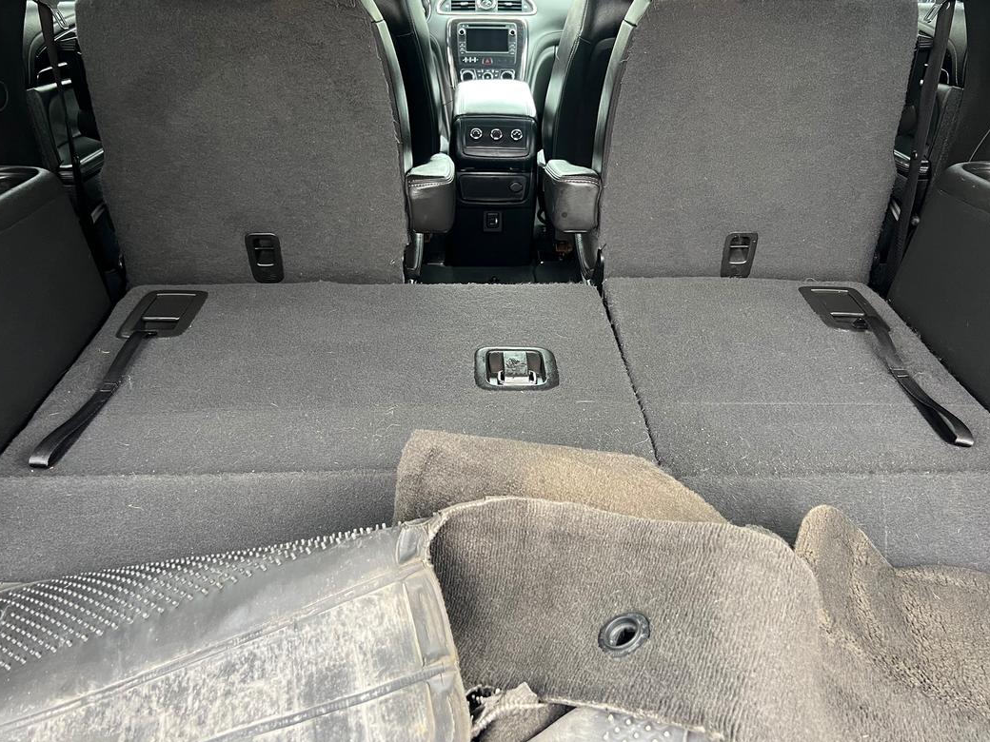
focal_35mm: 32
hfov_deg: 56.8
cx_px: 506
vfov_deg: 43.9
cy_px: 289
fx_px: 915
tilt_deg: -21.3
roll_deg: +0.1
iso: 160
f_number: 1.5
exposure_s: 1/60
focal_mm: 5.7
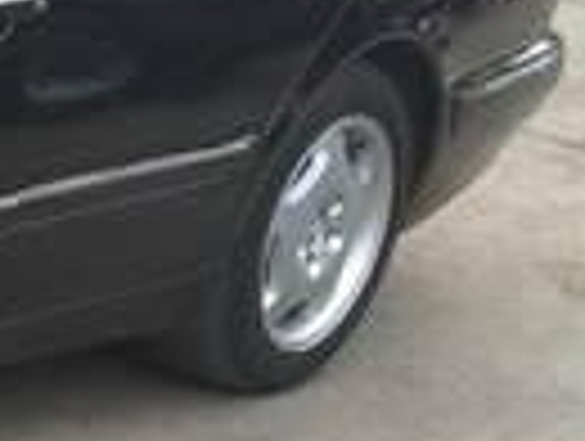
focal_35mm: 147
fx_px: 2489
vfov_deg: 10.1
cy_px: 398
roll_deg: -3.0
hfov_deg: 11.6
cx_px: -693
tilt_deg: -20.1
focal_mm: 4.15
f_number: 2.2
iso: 32
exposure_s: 1/129
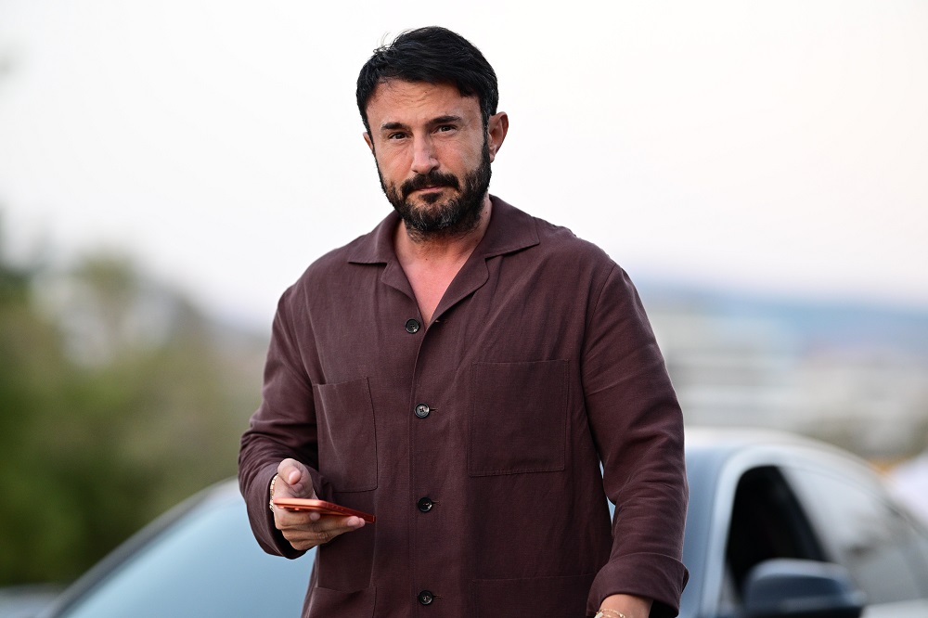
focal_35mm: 135
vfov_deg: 10.2
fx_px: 3479
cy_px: 309
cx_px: 464
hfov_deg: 15.2
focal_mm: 135
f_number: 1.8
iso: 1000
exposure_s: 1/500
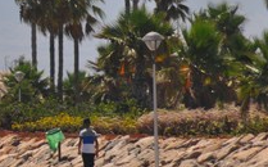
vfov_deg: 1.4
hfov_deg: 2.2
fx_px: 6835
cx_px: -50
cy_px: 10
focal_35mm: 937
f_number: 5.6
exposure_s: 1/2000
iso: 320
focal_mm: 200
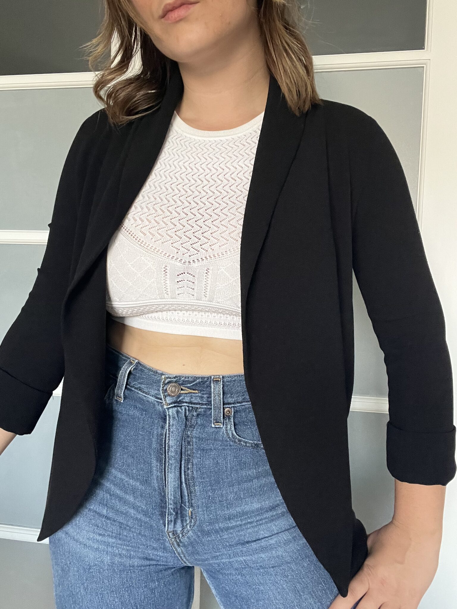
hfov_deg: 46.8
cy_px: 304
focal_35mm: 30
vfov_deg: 60.0
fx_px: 528
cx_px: 228
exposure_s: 1/60
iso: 250
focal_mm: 2.71
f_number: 2.2
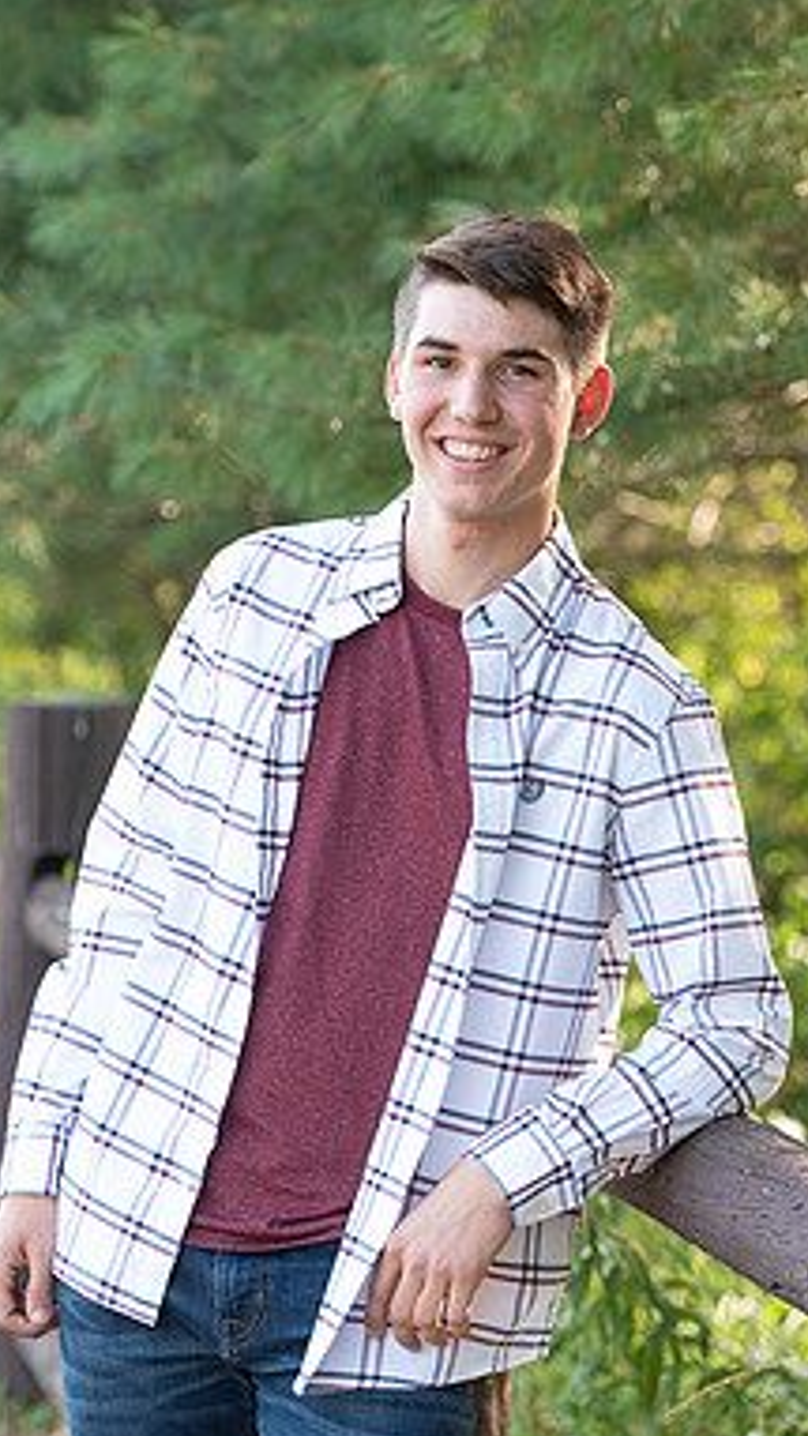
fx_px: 5444
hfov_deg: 8.5
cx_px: 458
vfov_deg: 15.0
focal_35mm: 143
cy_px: 720
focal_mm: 90
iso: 400
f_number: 3.2
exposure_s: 1/250
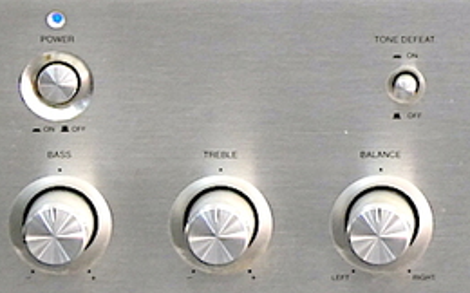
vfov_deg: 2.2
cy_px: 27
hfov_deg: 3.5
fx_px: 7564
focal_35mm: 591
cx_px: 685
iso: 200
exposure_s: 1/20
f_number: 5.4
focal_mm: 27.1
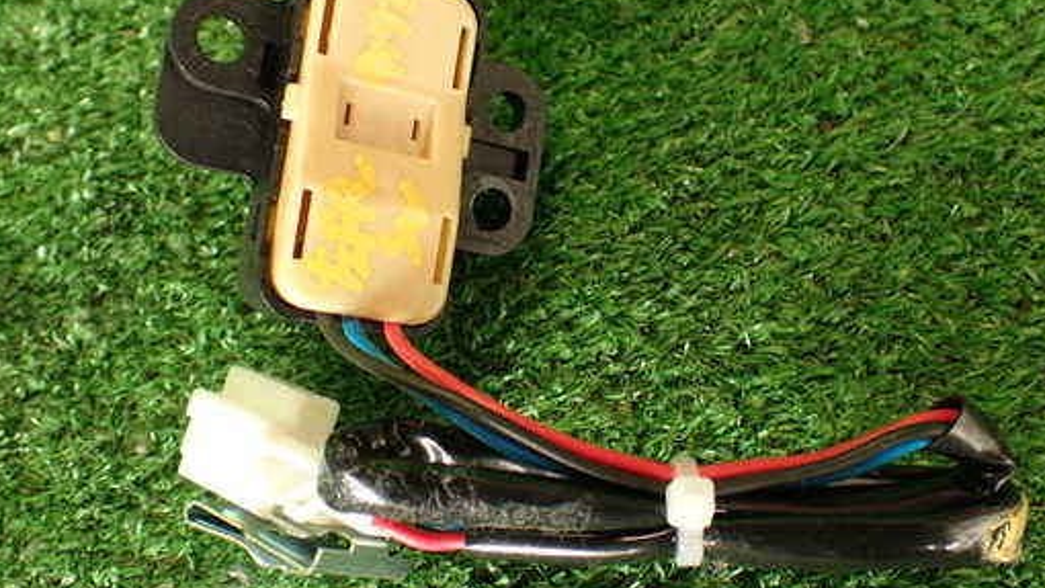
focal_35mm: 41
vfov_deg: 29.0
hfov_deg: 49.4
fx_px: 1136
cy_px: 303
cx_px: 531
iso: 200
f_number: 2.4
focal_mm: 5.79
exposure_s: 1/50
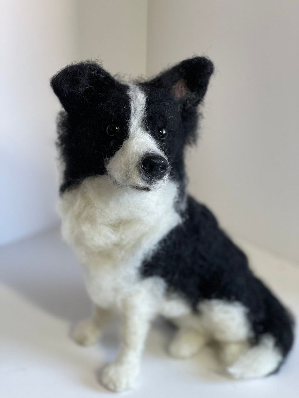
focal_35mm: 64
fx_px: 737
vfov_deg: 30.3
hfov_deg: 22.9
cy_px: 199
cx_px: 150
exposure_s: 1/121
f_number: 2.2
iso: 200
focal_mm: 7.5
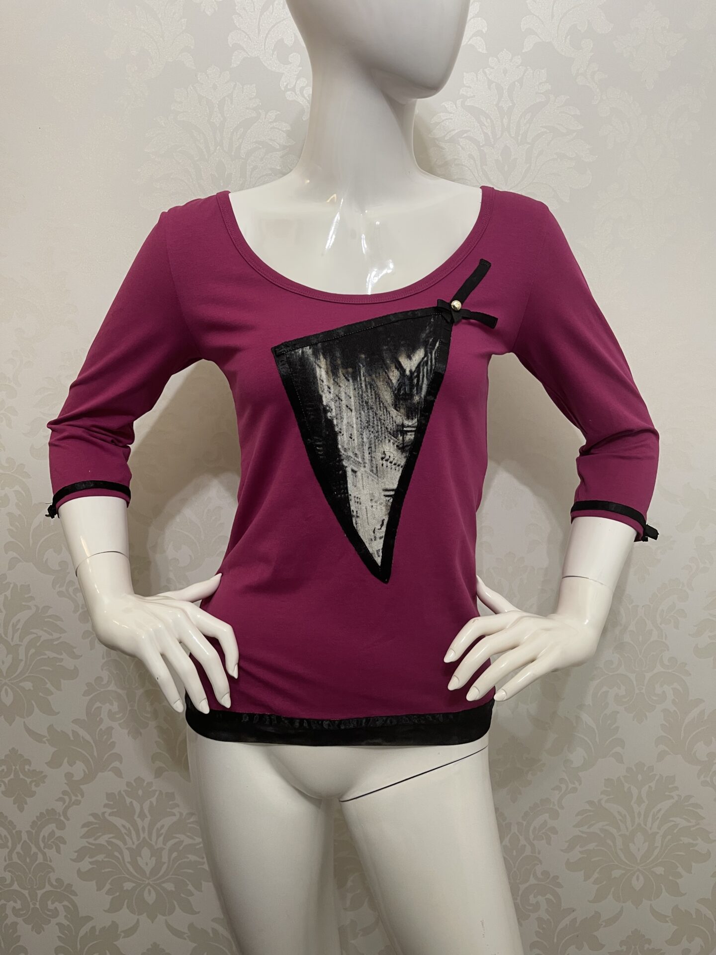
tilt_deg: -9.8
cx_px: 358
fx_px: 689
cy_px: 478
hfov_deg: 54.9
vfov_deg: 69.4
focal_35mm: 25
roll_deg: +2.4
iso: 160
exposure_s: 1/50
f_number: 1.6
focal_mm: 5.1
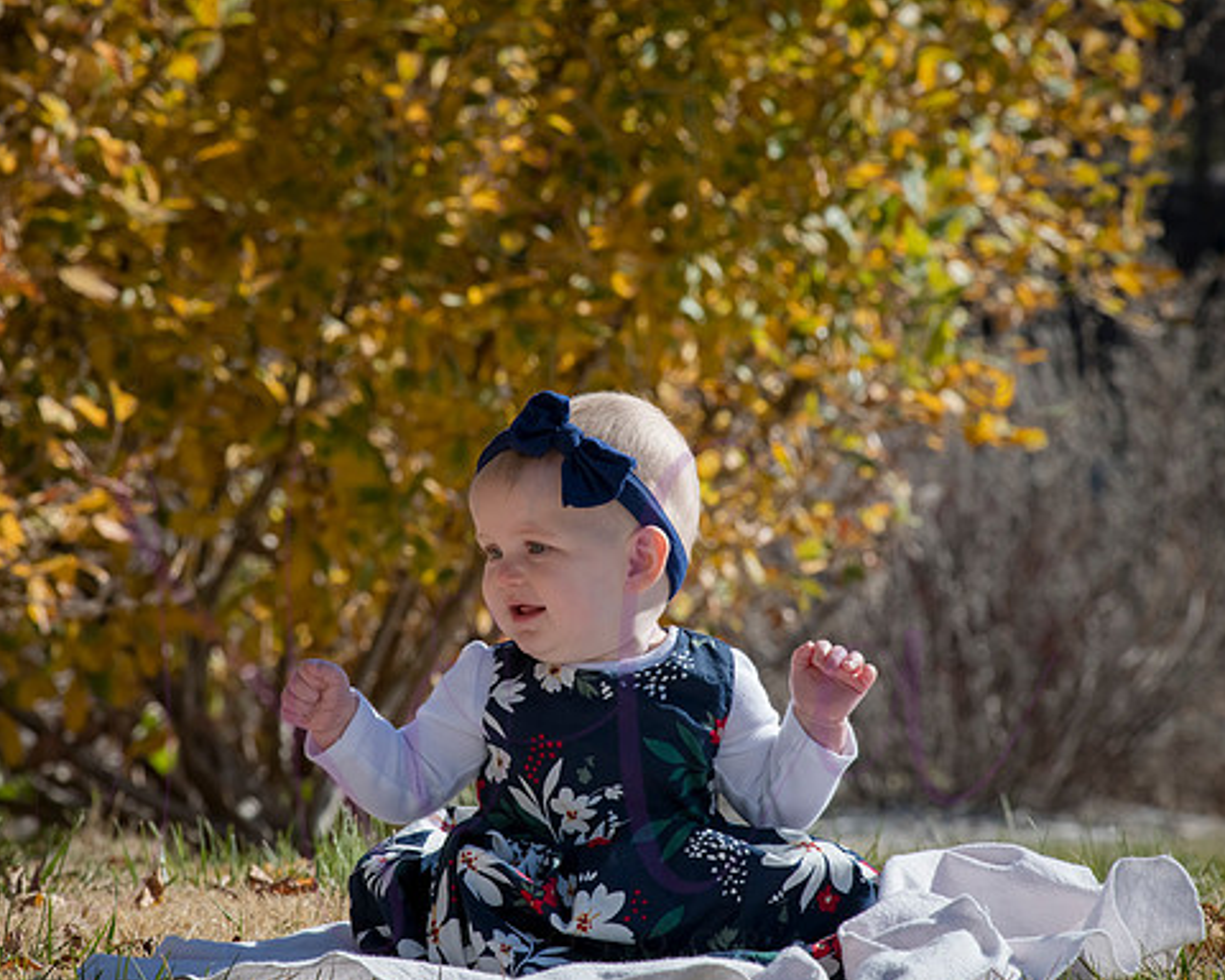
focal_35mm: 176
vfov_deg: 8.8
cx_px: 546
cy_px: 491
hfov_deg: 11.0
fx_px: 6381
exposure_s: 1/400
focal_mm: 155
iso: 400
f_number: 11
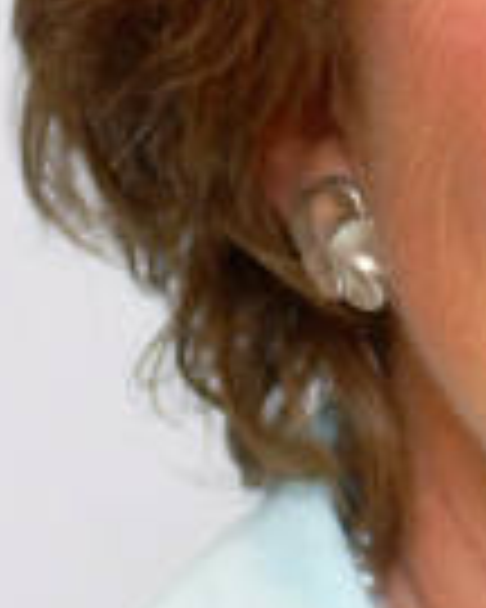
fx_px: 9008
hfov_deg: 3.1
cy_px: 176
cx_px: 734
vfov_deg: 3.9
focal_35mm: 501
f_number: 3.2
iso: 400
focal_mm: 80
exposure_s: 1/80
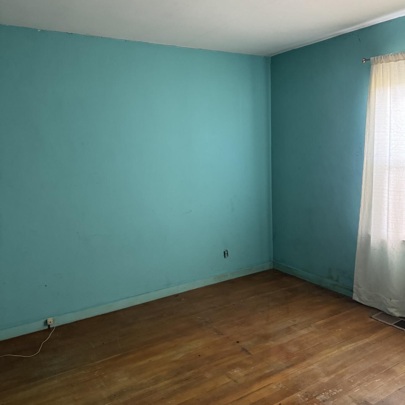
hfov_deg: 55.6
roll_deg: +2.1
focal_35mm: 29
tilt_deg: -6.2
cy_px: 182
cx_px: 207
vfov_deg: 55.5
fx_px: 384
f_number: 1.78
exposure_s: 1/60
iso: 800
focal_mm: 6.76
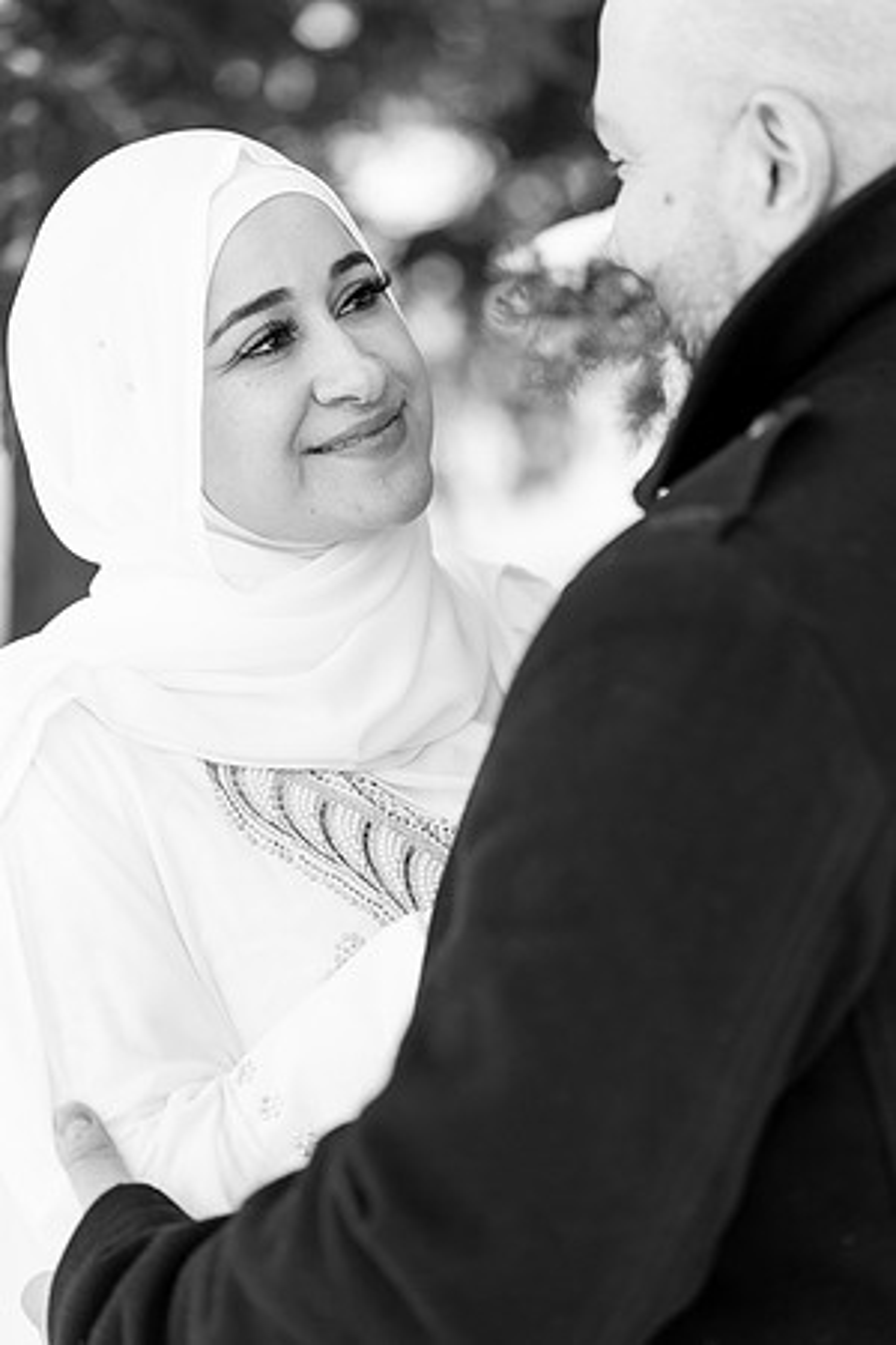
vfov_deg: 20.4
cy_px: 672
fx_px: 3733
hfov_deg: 13.7
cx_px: 448
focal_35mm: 100
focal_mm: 100
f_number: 2.8
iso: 125
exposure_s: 1/160
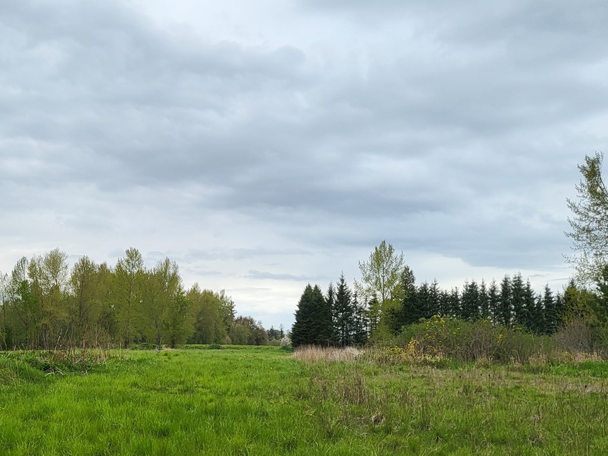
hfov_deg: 43.1
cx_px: 193
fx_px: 756
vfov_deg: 33.5
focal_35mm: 43
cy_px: 281
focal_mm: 4.25
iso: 50
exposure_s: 1/963
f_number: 1.8
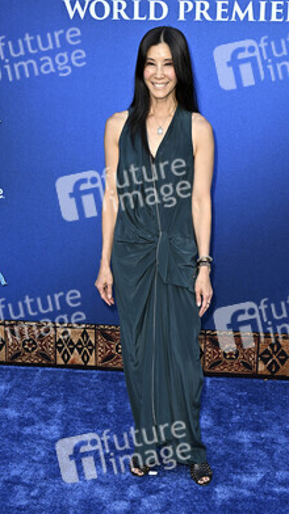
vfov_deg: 43.7
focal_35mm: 47
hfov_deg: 25.4
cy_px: 256
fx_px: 641
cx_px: 162
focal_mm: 44
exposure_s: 1/250
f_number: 6.3
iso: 800
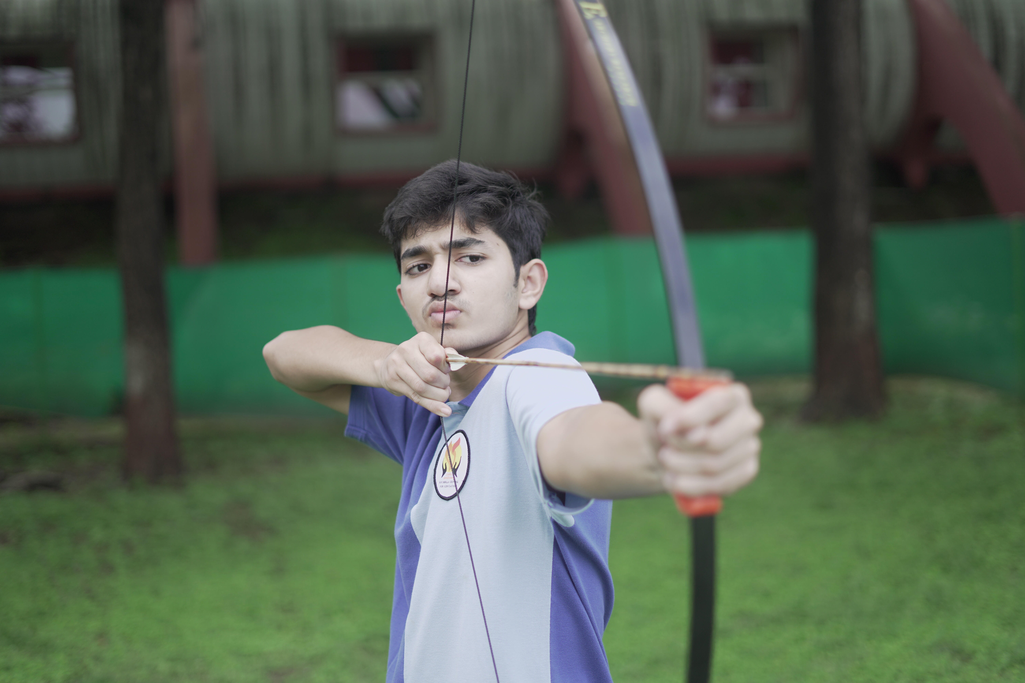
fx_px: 1423
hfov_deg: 39.6
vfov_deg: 27.0
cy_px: 342
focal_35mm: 50
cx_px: 512
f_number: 1.8
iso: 200
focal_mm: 50
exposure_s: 1/1600
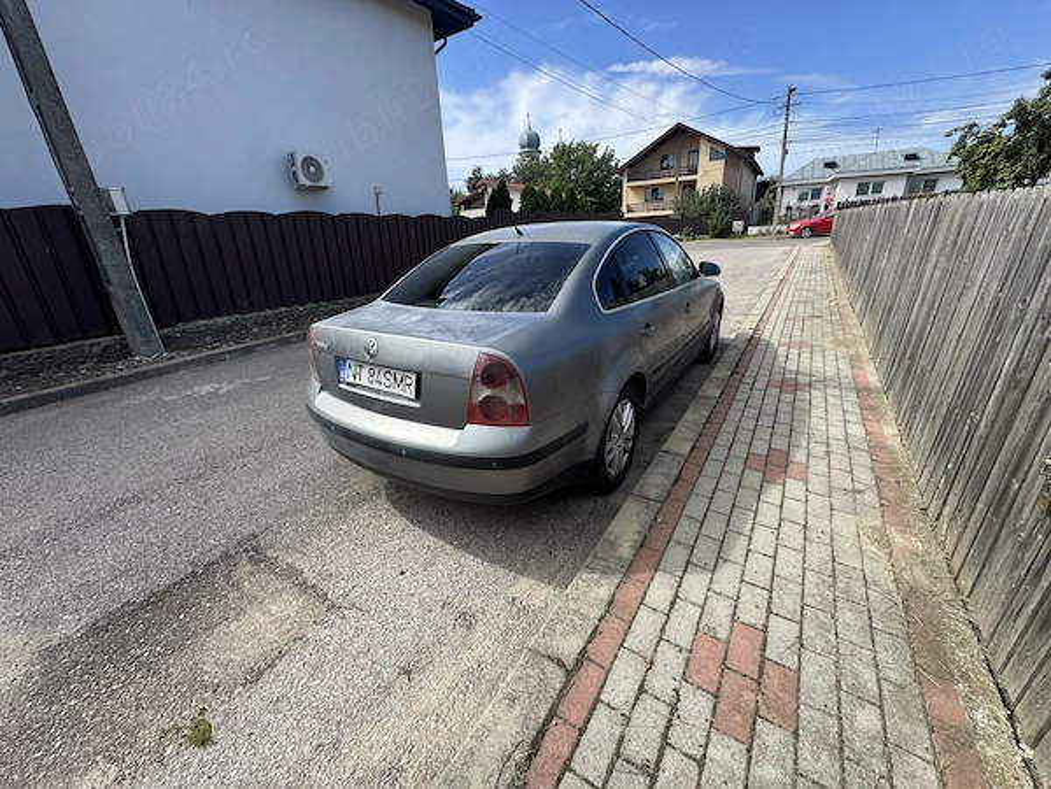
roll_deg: +2.8
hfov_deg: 102.1
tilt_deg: -19.8
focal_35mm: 14
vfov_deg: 85.7
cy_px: 394
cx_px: 526
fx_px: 425
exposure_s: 1/720
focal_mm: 2.22
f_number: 2.2
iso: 40
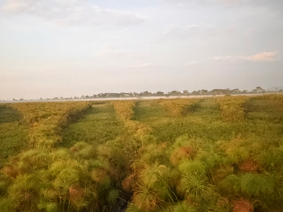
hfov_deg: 65.2
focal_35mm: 27
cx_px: 130
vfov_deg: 51.3
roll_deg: +2.3
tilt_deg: -4.2
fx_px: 221
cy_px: 110
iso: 1250
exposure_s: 1/50
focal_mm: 2.22
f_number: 2.2
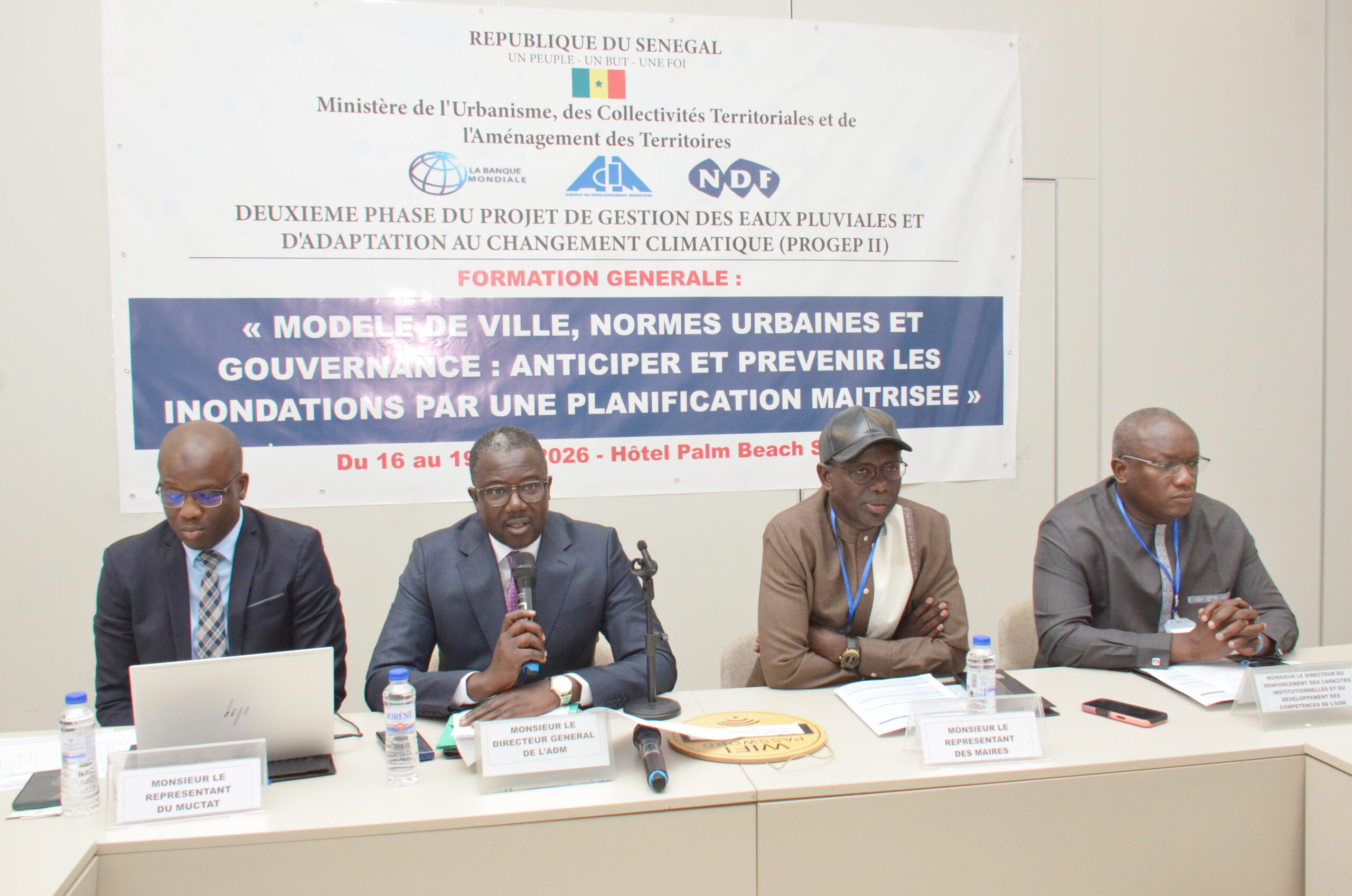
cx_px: 676
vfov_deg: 41.5
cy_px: 448
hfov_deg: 59.6
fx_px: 1181
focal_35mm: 32
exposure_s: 1/80
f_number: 7.1
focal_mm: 21
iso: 2500
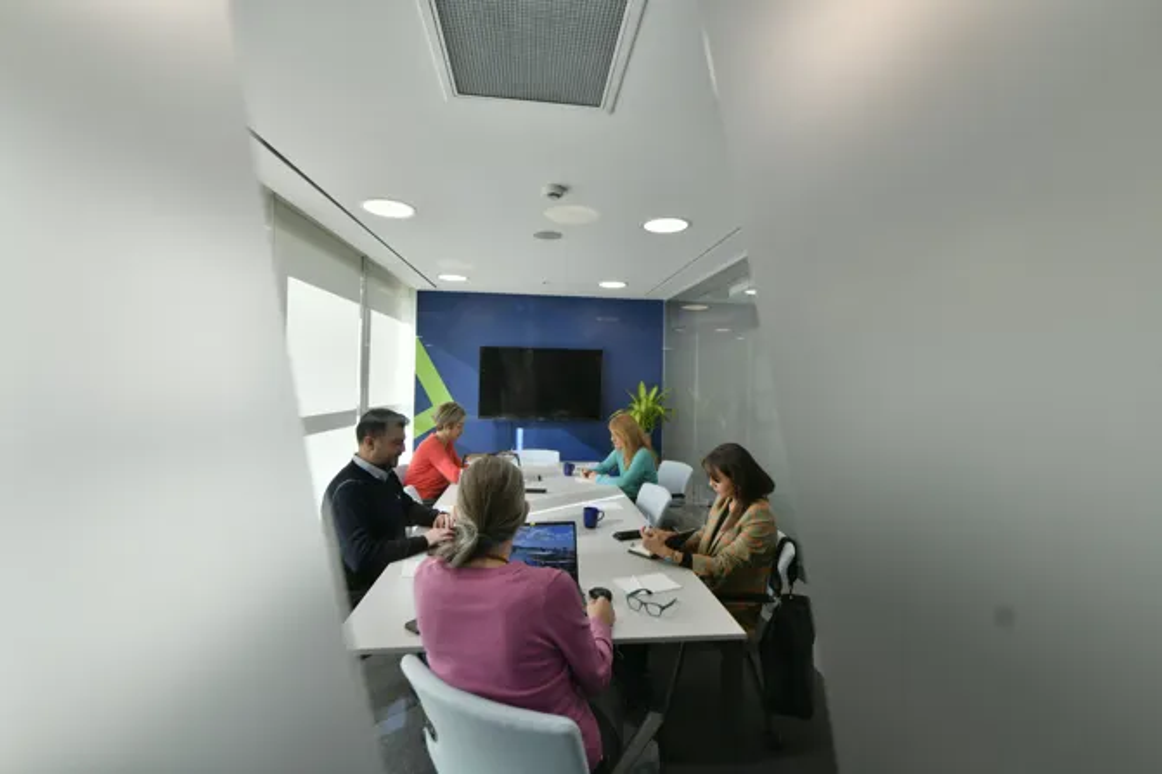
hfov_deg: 96.8
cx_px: 581
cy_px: 387
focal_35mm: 16
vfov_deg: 73.7
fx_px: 516
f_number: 8
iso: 400
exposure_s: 1/125
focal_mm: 16
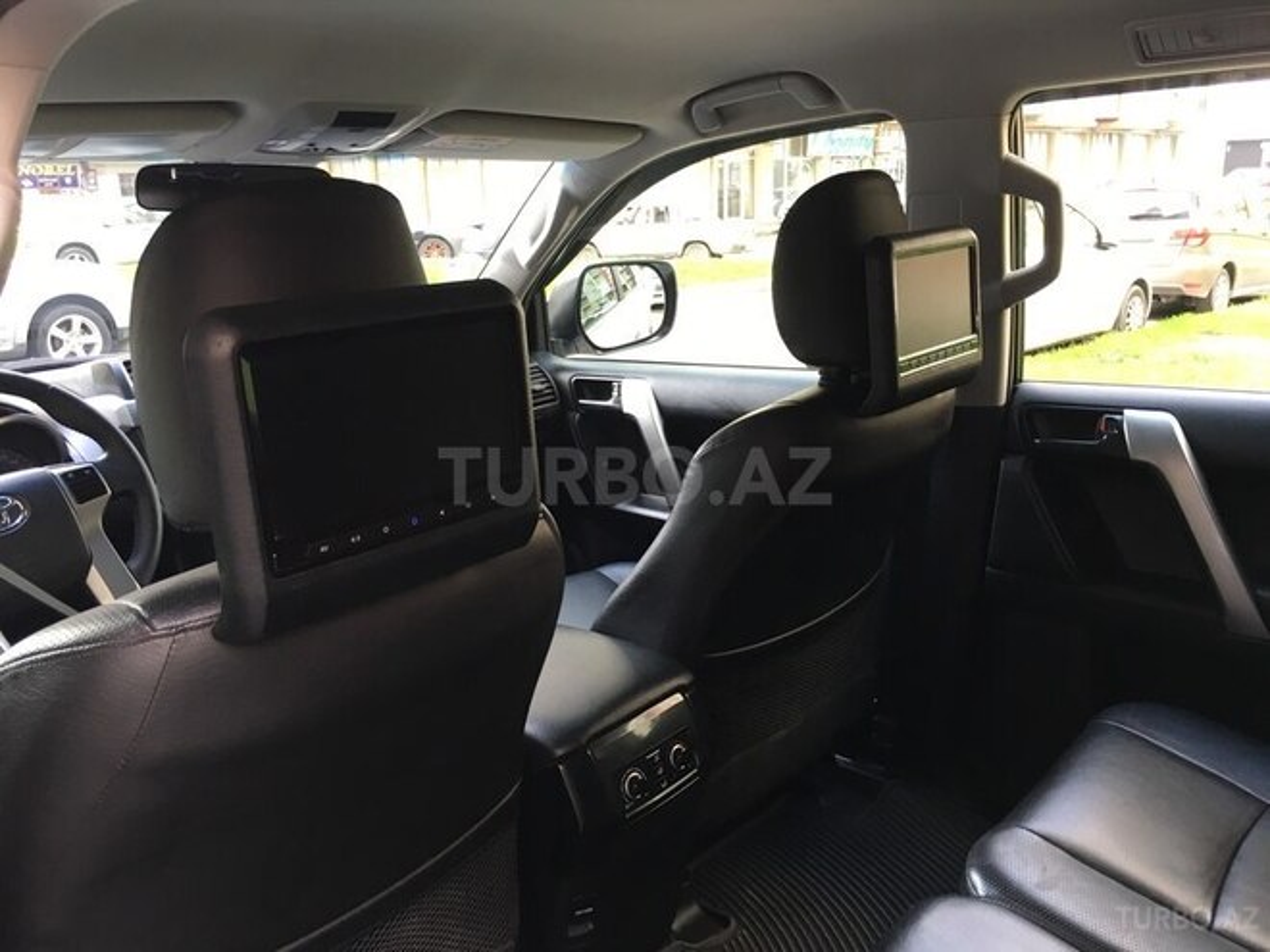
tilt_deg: -14.4
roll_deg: +2.0
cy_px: 476
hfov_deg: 61.7
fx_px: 1064
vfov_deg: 48.2
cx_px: 635
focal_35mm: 29
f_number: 2.2
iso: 80
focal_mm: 4.15
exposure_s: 1/33
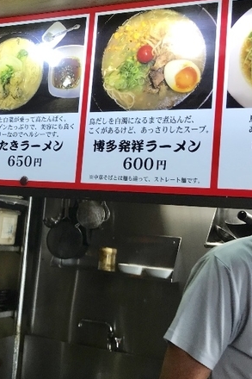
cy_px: 186
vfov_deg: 37.5
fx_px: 557
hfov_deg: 25.0
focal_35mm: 53
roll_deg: -4.4
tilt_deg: +4.8
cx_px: 42
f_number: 1.8
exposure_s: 1/60
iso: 32
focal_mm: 3.99
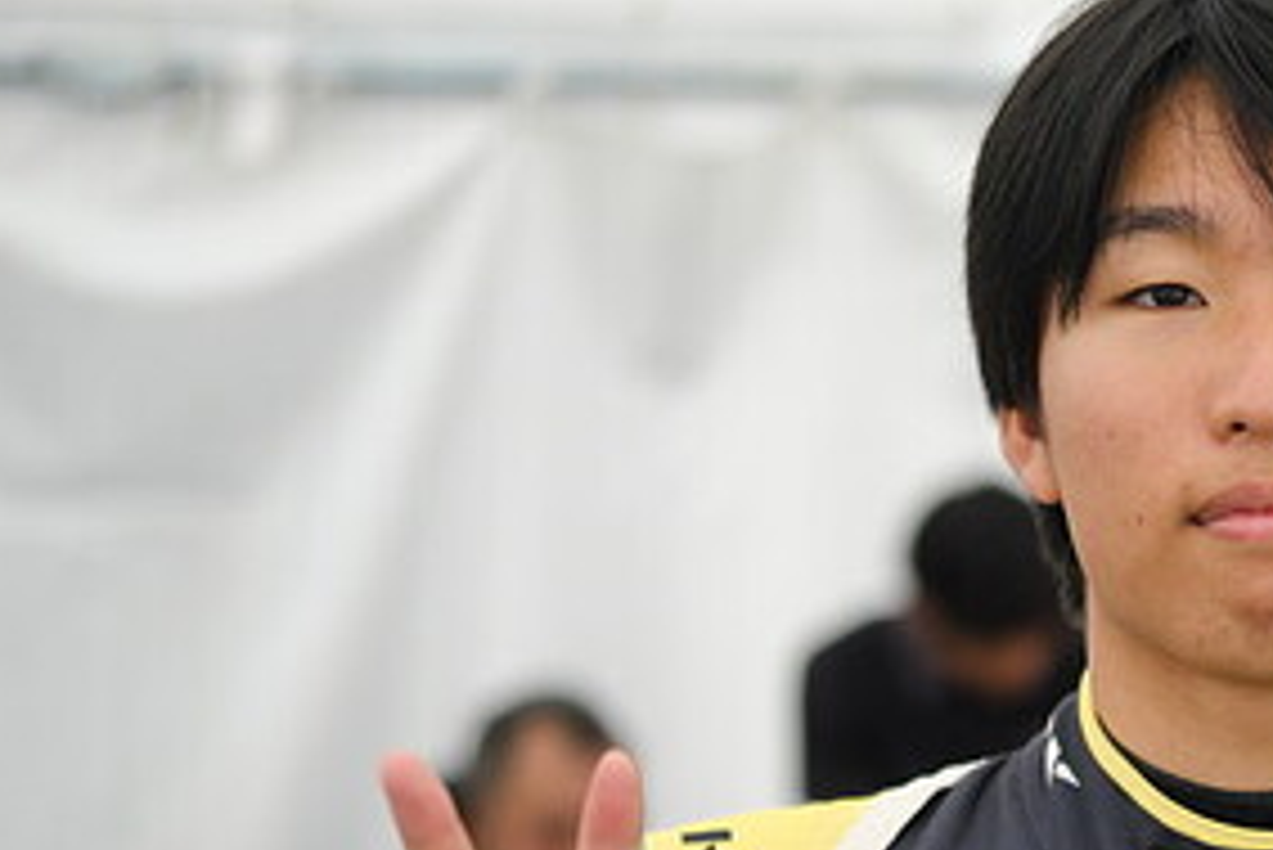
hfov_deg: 14.2
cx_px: 1188
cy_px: 724
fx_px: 5059
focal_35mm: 143
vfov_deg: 9.6
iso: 250
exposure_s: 1/1700
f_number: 2
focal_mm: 50
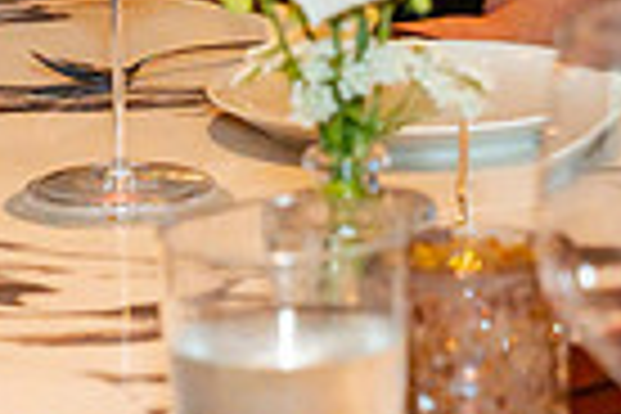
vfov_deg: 5.6
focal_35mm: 245
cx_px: 658
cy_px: -164
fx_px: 4226
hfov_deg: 8.3
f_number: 4
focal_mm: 56
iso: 12800
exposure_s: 1/80
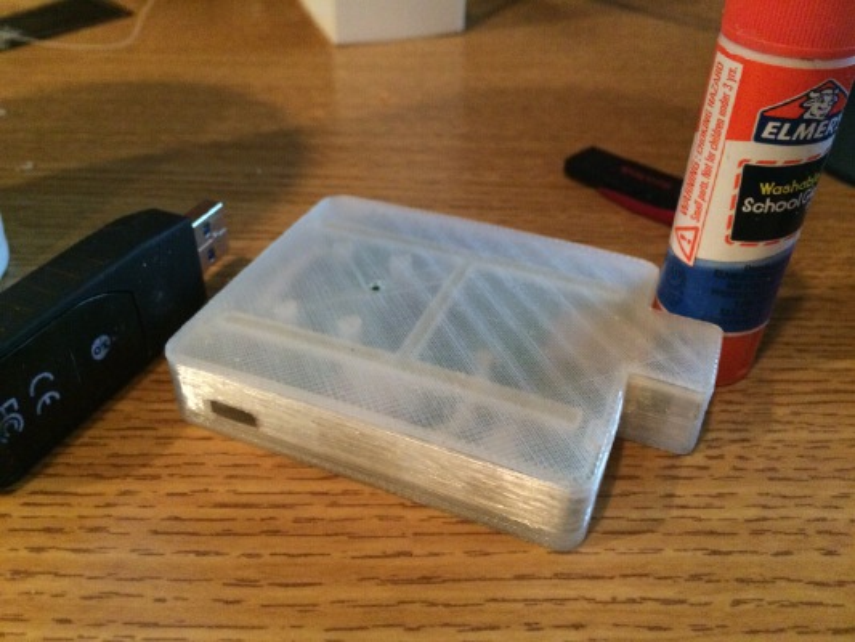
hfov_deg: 61.6
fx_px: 716
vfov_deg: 48.2
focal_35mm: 29
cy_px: 321
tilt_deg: -38.6
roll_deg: -1.1
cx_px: 428
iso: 320
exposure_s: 1/15
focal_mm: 4.15
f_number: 2.2
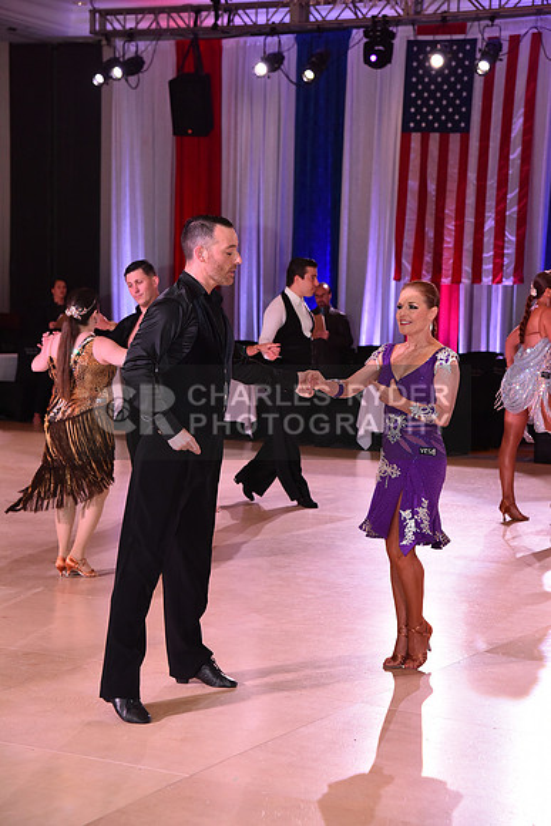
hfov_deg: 17.5
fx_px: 1790
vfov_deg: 26.0
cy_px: 413
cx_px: 276
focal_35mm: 78
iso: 2500
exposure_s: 1/320
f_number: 6.3
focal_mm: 78
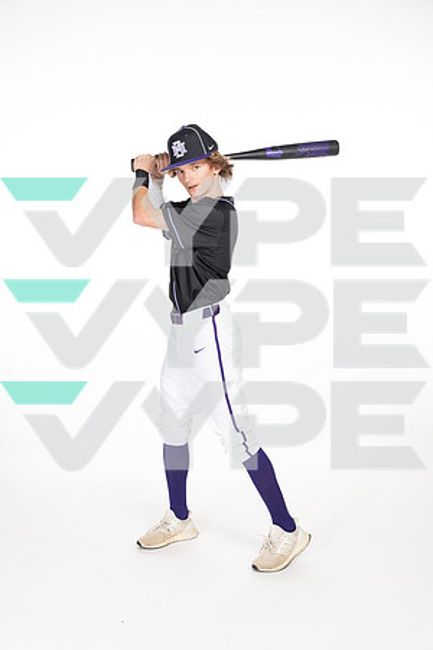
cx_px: 216
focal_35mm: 50
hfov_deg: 27.0
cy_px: 325
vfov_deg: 39.6
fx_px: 902
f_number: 5.6
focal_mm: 50
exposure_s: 1/250
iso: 250
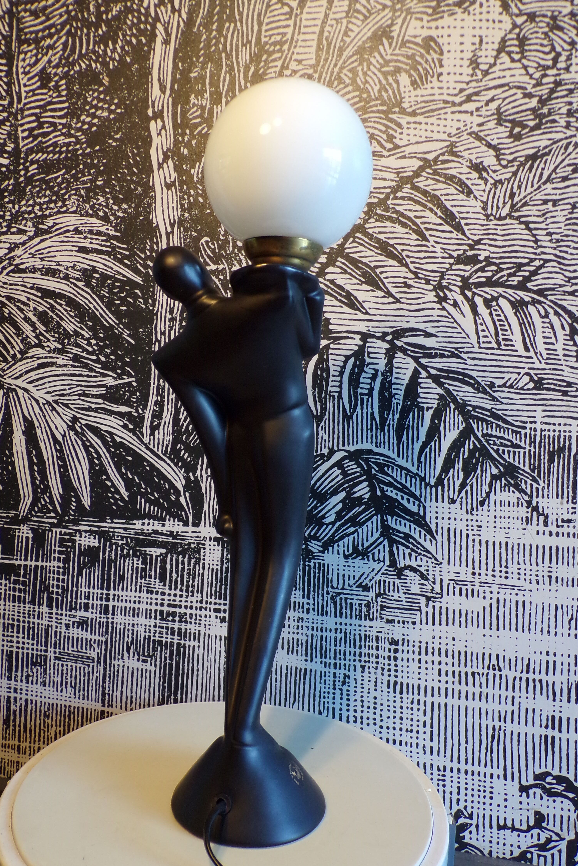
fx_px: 722
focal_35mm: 30
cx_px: 274
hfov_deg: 43.6
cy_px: 431
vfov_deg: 61.9
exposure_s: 1/30
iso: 200
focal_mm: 5
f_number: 3.1
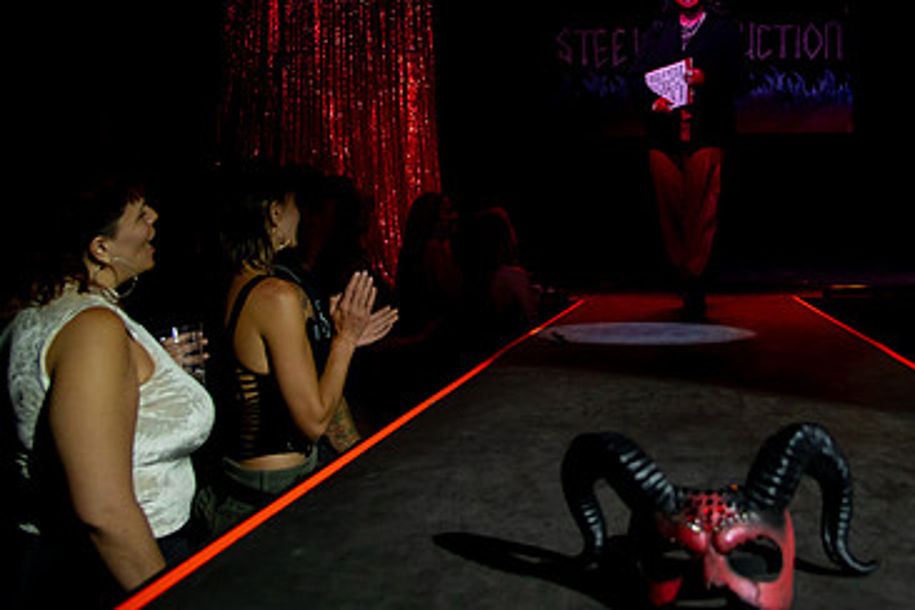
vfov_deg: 34.3
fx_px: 966
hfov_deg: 49.6
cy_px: 155
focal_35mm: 38
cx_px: 625
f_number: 4
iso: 5000
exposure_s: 1/100
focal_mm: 24
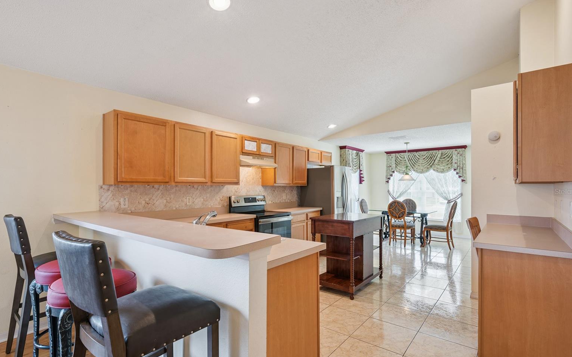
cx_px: 290
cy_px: 191
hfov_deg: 92.6
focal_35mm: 18
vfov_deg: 66.3
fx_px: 273
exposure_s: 1/5
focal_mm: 16.5
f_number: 9
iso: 200
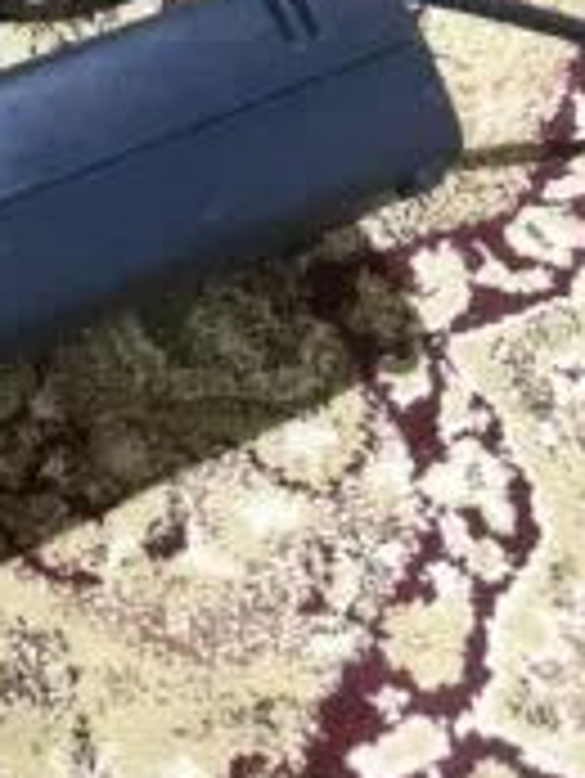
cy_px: 256
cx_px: 9
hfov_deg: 23.5
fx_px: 1350
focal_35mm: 60
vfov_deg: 31.9
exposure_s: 1/33
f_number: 1.5
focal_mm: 5.7
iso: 400
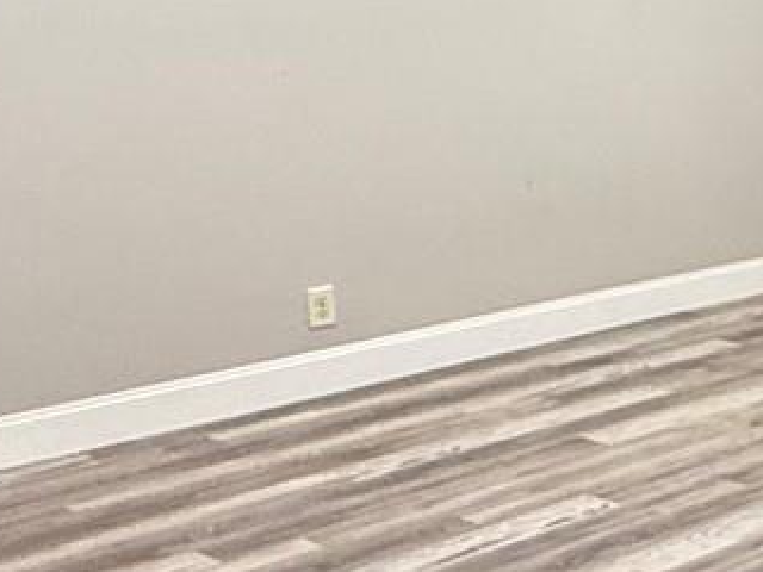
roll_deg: +0.3
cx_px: 1299
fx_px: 1543
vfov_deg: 21.0
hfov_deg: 20.9
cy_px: 219
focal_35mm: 70
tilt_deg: -9.5
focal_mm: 2.22
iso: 400
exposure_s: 1/60
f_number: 2.2
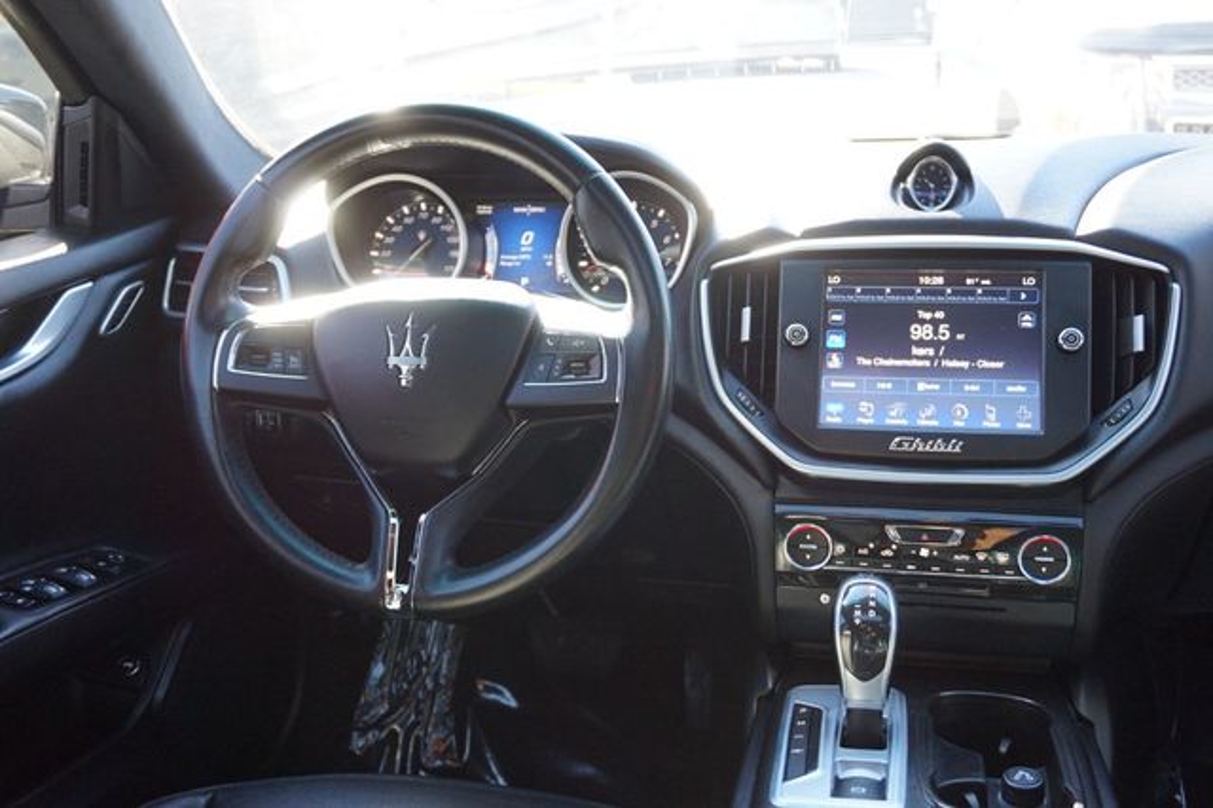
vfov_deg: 35.5
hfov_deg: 51.3
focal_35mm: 38
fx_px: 1263
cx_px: 606
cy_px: 404
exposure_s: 1/60
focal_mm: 25
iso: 1000
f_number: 4.5
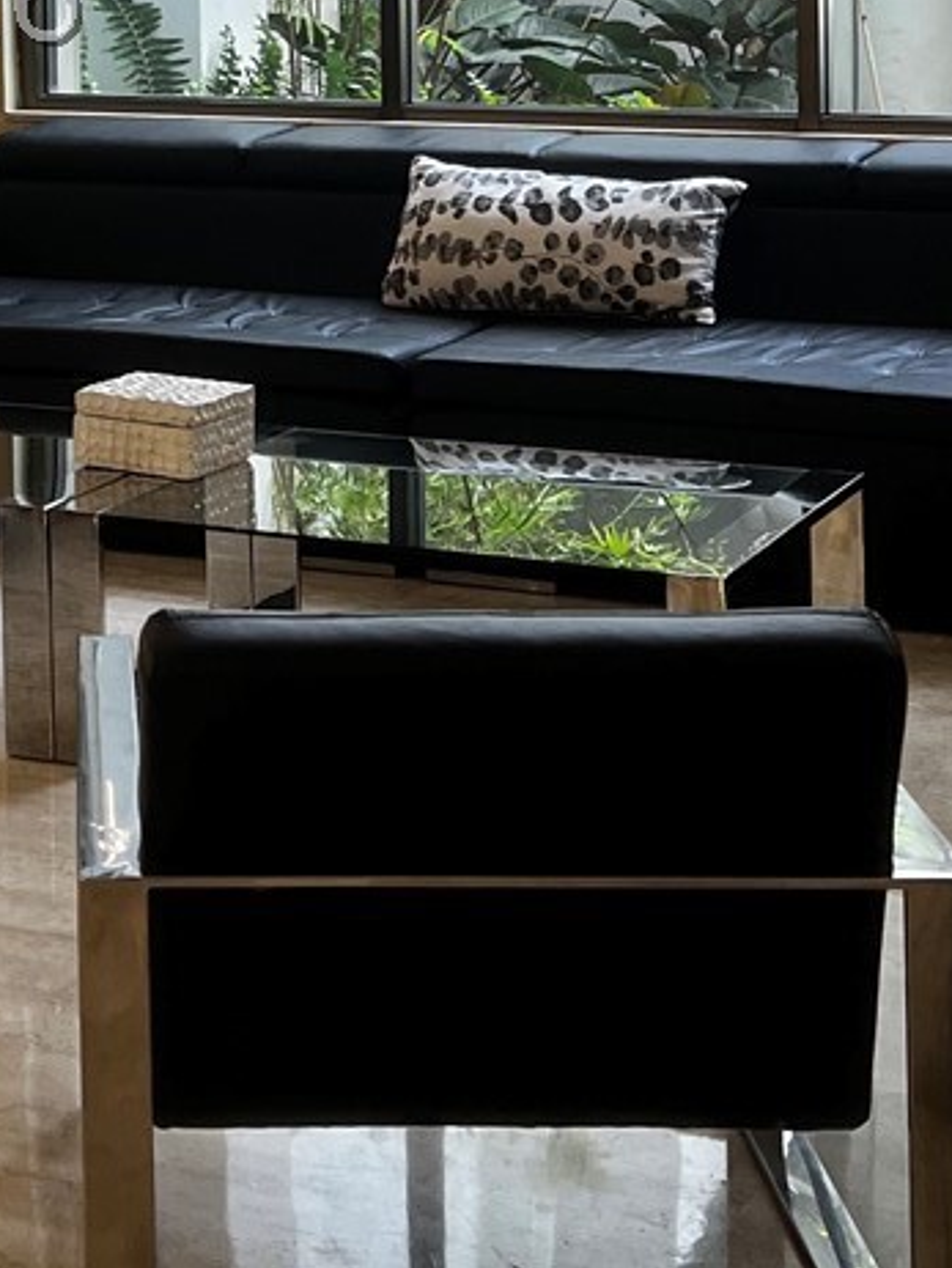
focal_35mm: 90
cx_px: -80
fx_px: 3297
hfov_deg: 16.0
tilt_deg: -4.3
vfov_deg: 21.0
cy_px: -3
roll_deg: +2.9
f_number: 1.5
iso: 80
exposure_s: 1/120
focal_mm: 5.7
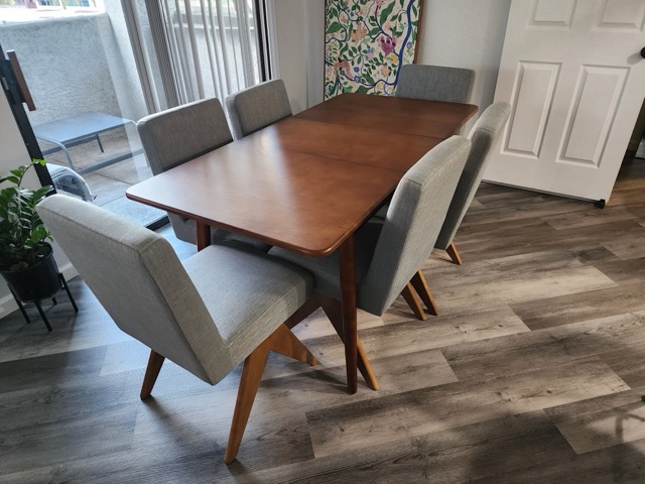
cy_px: 242
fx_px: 429
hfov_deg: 73.9
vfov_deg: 58.9
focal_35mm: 23
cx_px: 322
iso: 640
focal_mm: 6.4
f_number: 1.8
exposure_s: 1/60
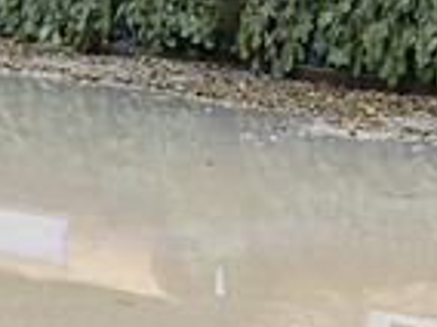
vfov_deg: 3.1
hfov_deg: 4.1
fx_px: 5961
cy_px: -224
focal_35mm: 473
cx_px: 886
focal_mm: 120
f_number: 5.6
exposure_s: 1/1250
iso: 1250
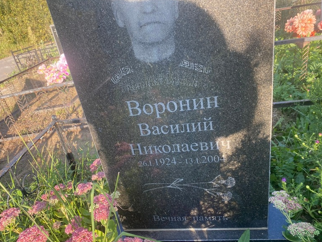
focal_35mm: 27
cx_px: 158
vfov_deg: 51.4
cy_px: 124
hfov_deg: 65.3
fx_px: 251
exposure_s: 1/341
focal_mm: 4.25
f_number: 1.8
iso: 32
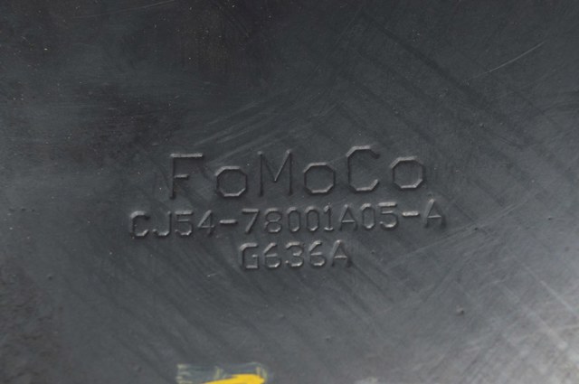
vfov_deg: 16.5
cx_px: 290
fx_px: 1325
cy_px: 192
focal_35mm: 82
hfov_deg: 24.6
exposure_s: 1/60
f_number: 8
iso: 100
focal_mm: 55
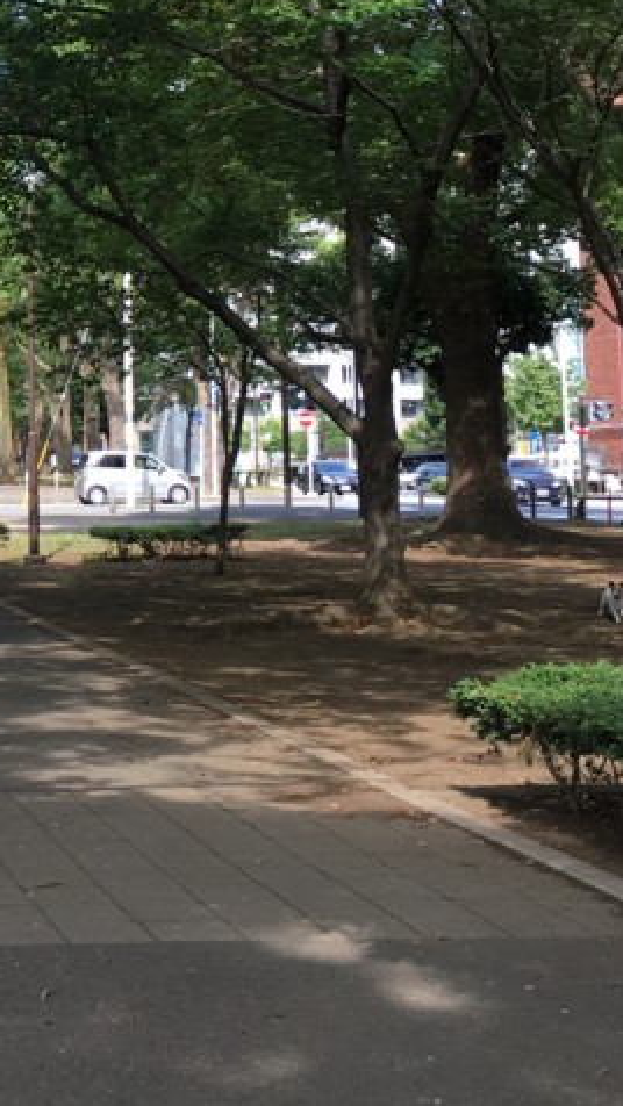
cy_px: 179
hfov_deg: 16.7
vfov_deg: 30.1
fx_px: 1996
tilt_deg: +8.4
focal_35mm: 68
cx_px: -186
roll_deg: -1.8
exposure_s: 1/230
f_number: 2.2
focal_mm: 4.15
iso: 25
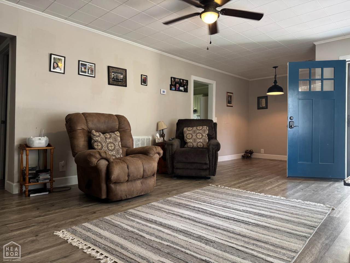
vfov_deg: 56.8
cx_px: 175
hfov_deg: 71.6
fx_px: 243
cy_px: 132
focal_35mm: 24
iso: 250
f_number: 1.78
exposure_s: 1/60
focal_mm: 6.76
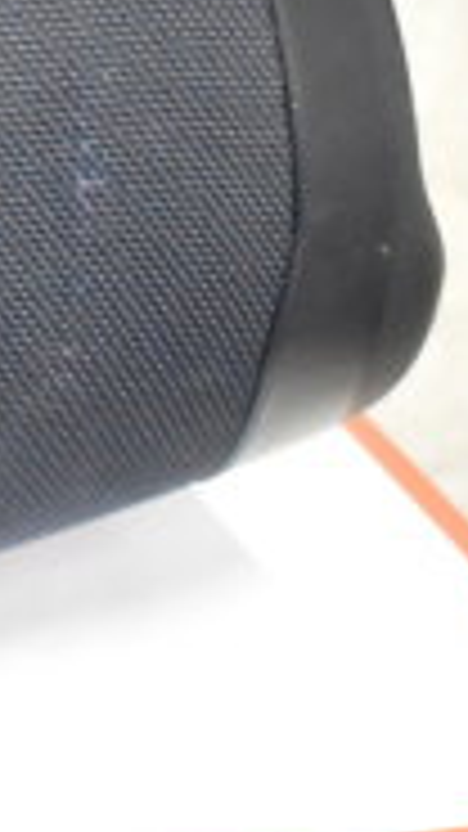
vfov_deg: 11.8
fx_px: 4011
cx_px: -837
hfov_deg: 6.2
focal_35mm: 182
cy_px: 196
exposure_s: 1/60
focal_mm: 35
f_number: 4.5
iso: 6400
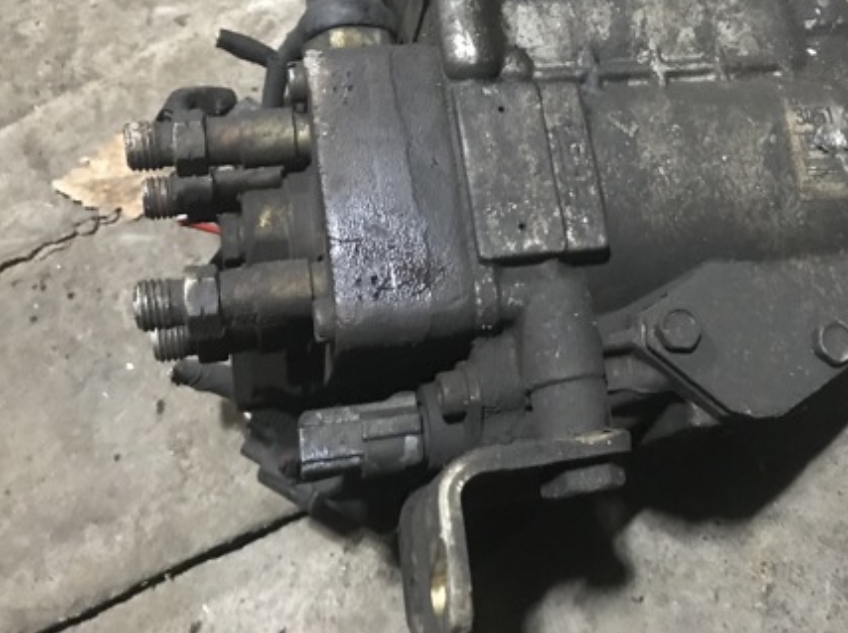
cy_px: 184
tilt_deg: -83.6
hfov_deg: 44.0
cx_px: 582
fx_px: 1027
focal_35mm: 42
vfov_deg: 33.8
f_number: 1.8
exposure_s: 1/4
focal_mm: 3.99
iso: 80
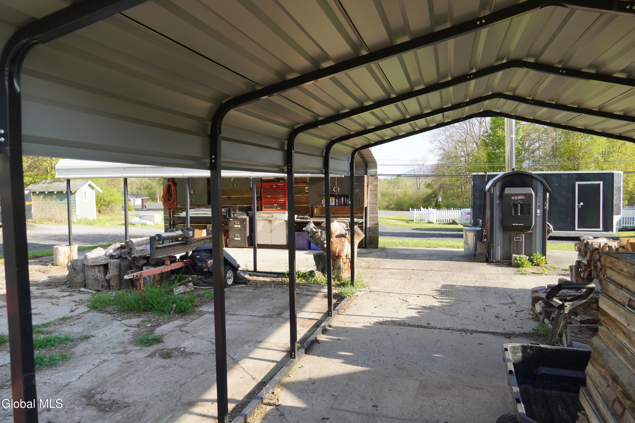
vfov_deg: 47.9
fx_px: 476
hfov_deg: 67.4
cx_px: 318
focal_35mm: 27
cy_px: 212
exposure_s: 1/125
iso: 100
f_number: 5.6
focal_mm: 18
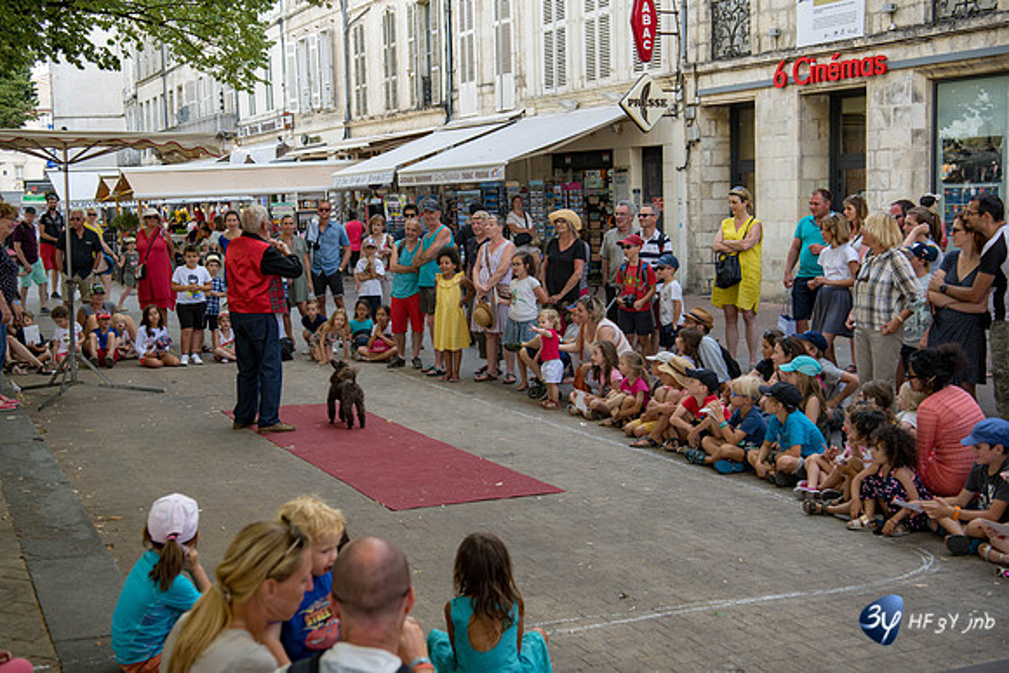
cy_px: 336
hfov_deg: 43.6
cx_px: 504
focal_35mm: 45
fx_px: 1261
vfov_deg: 29.9
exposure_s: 1/60
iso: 64
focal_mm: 45
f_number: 4
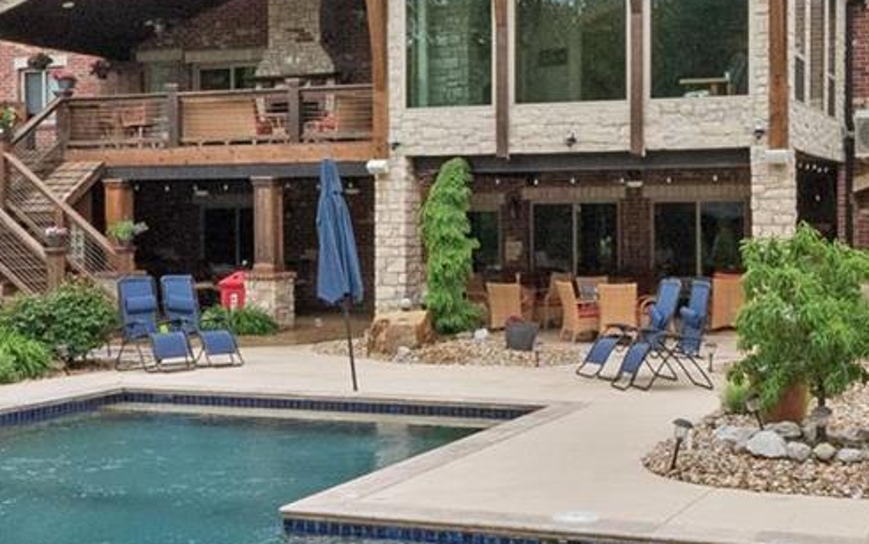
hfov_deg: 38.0
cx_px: 539
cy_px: 238
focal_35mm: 53
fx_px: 1256
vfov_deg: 24.4
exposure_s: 1/400
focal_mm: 8
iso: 400
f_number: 10
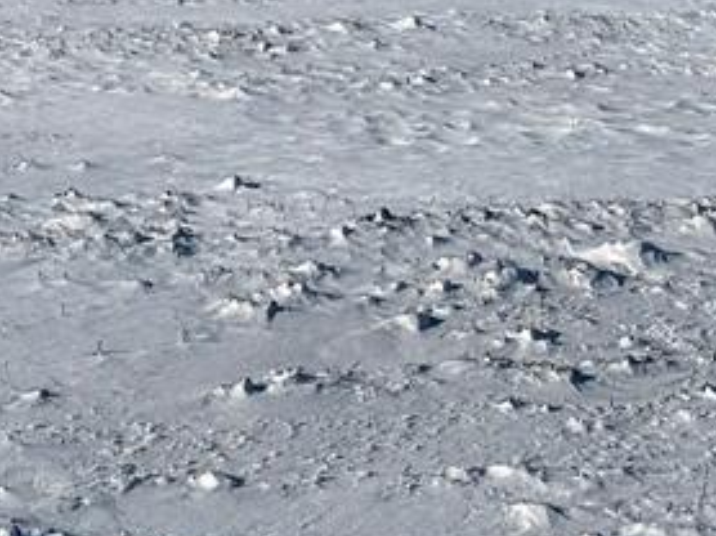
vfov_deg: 8.2
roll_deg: +0.0
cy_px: -299
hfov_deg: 11.1
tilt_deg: +2.8
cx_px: 31
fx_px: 3658
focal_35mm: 177
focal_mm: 6.76
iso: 64
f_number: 1.78
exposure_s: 1/11364
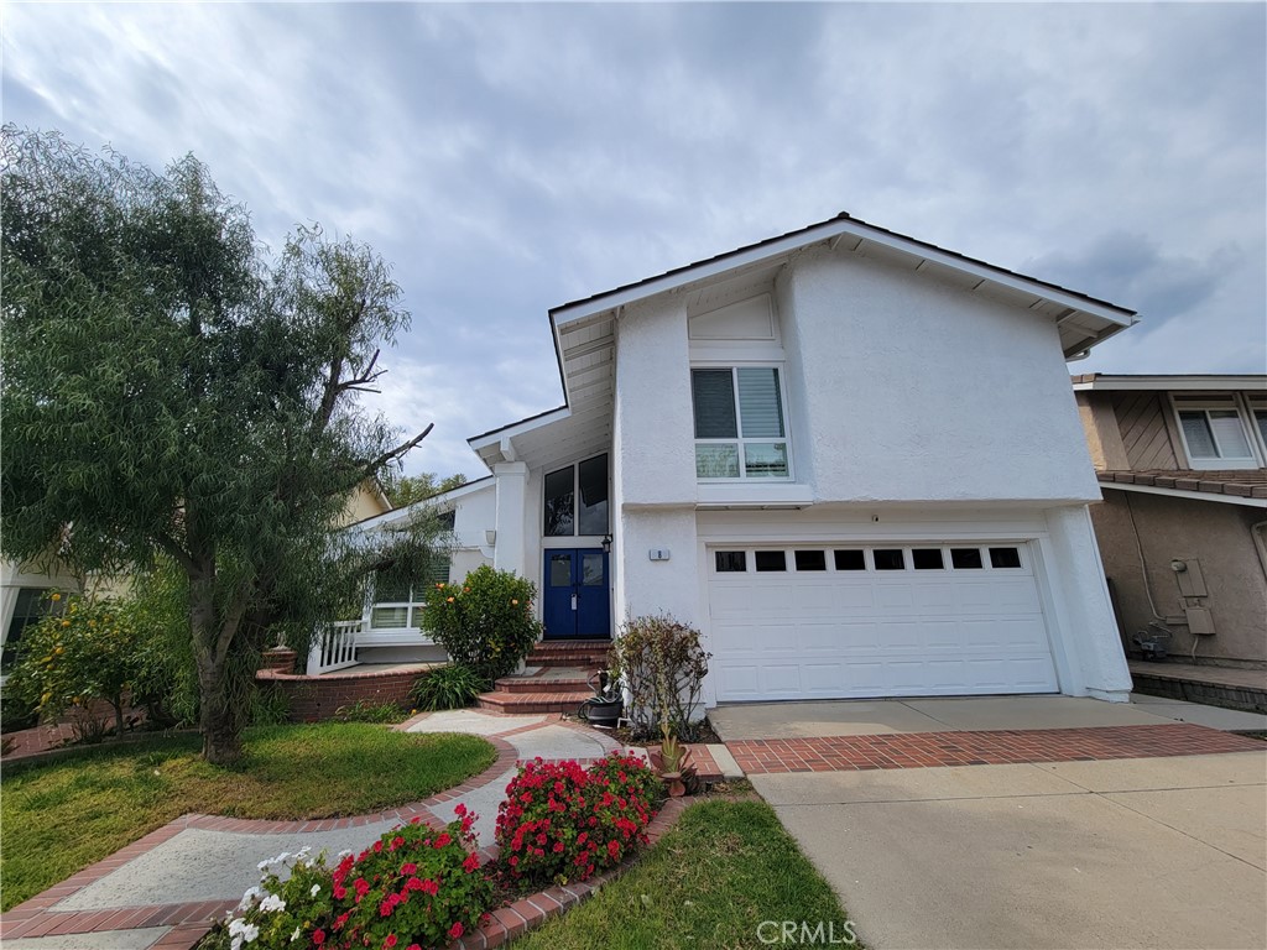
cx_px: 634
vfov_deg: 89.9
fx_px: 476
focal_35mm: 13
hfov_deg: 106.2
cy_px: 475
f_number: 2.2
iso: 50
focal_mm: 2.2
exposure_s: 1/2289
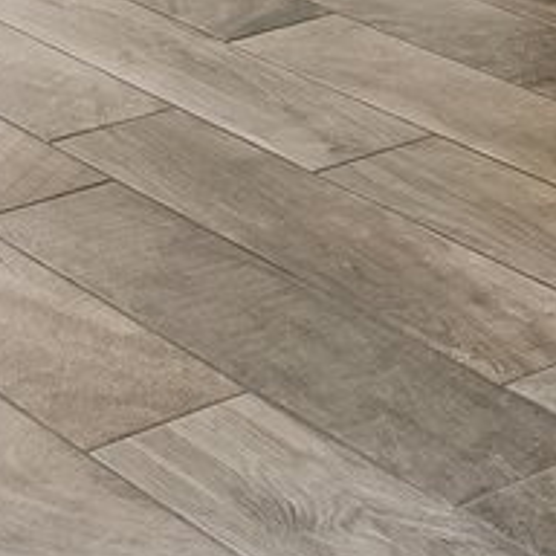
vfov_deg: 10.4
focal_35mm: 145
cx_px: 863
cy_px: -789
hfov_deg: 11.5
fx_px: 2635
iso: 200
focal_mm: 16
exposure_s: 1/40
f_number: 8
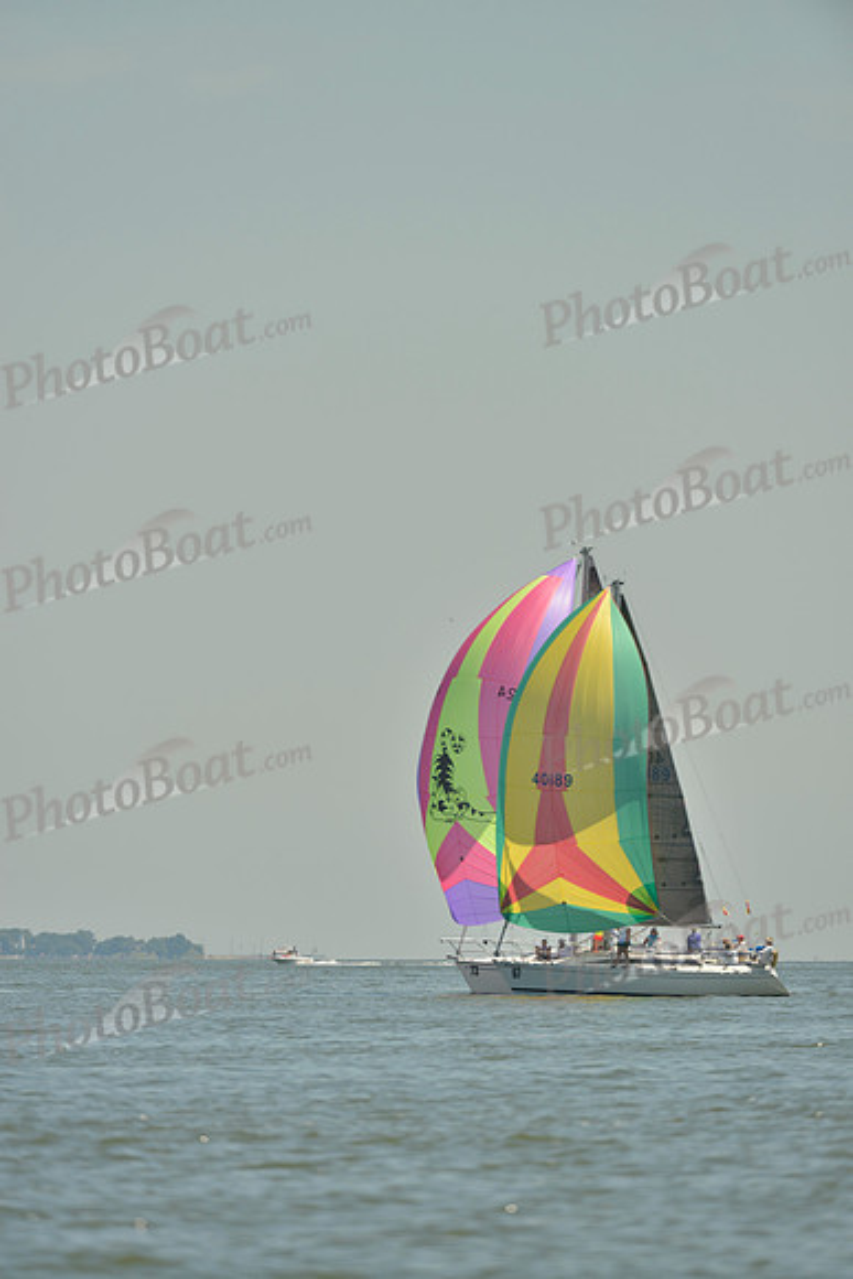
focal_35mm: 400
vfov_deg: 5.2
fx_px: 14207
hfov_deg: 3.4
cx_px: 426
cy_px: 640
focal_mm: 400
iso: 200
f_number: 6.3
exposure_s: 1/1250
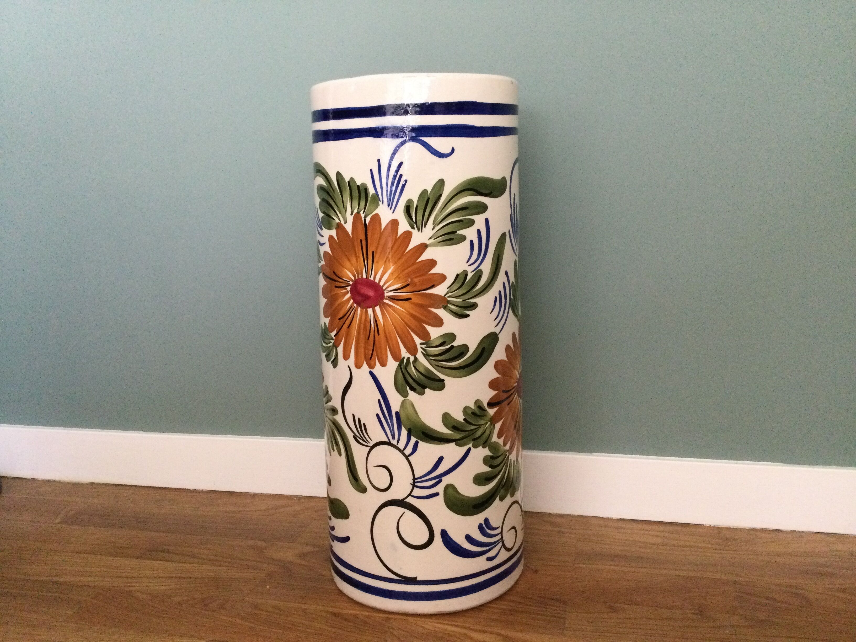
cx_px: 428
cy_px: 321
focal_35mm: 31
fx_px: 767
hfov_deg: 58.4
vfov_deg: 45.4
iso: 200
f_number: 2.4
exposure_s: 1/30
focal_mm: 3.3
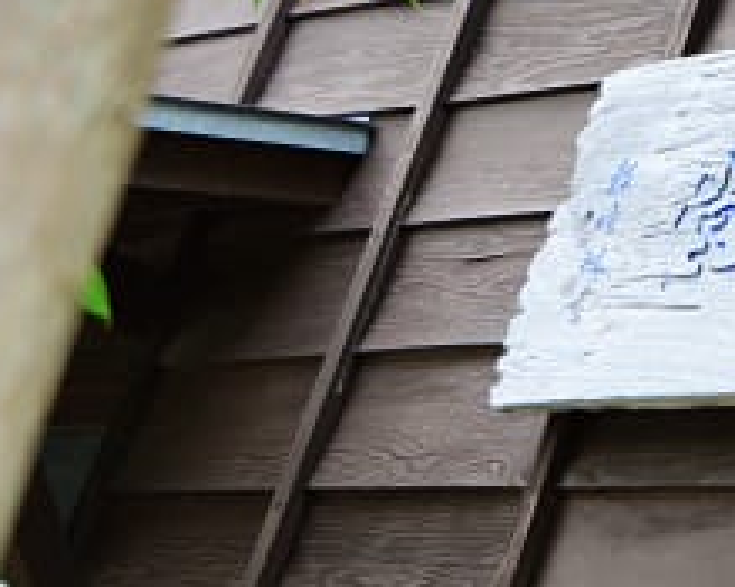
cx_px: 1015
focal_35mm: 128
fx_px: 2783
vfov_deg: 12.0
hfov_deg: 14.3
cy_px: 72
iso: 800
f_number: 4
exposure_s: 1/400
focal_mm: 32
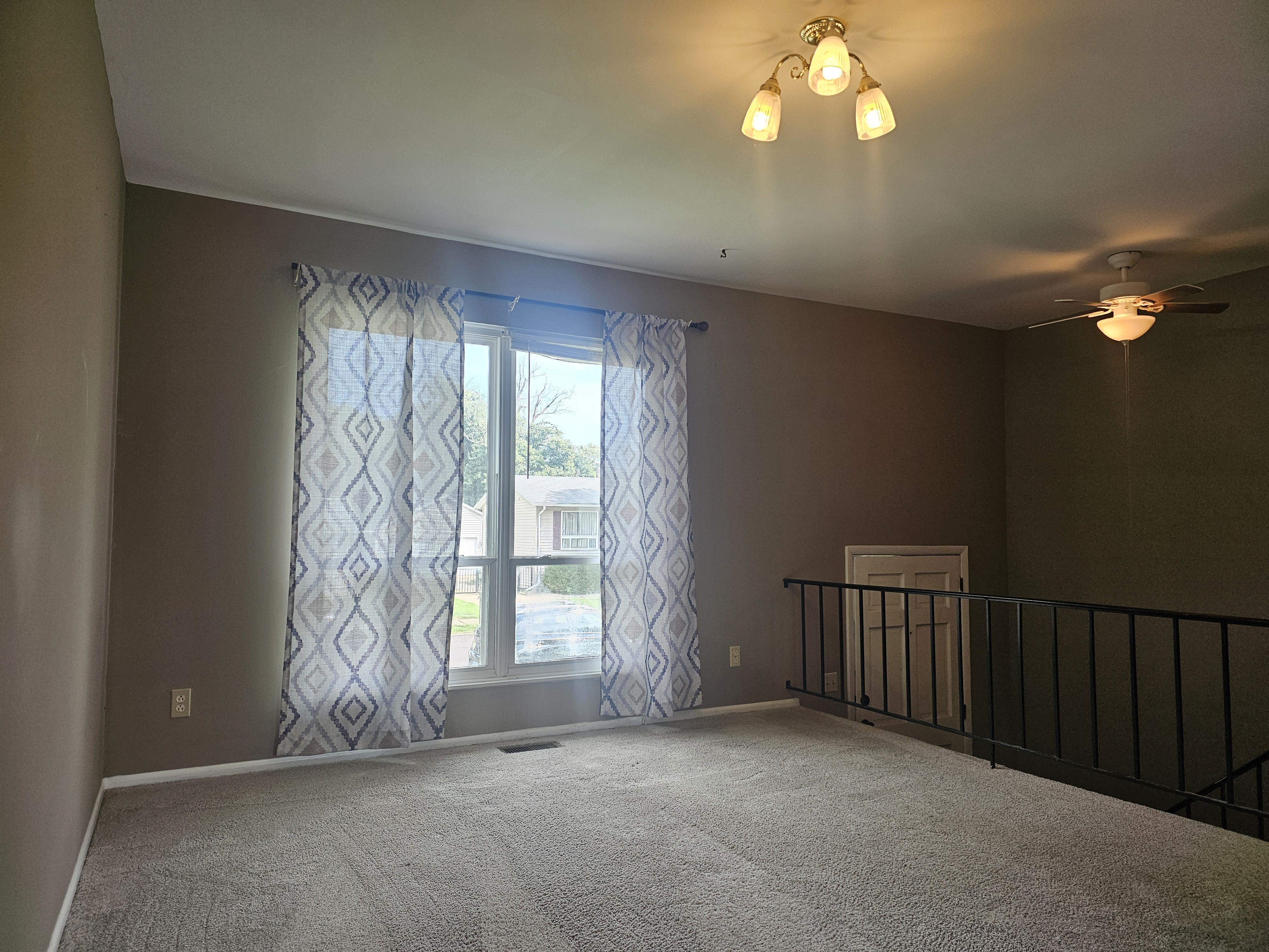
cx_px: 634
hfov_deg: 73.9
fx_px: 843
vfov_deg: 58.9
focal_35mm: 23
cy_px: 476
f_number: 1.7
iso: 100
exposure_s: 1/180
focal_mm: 6.3
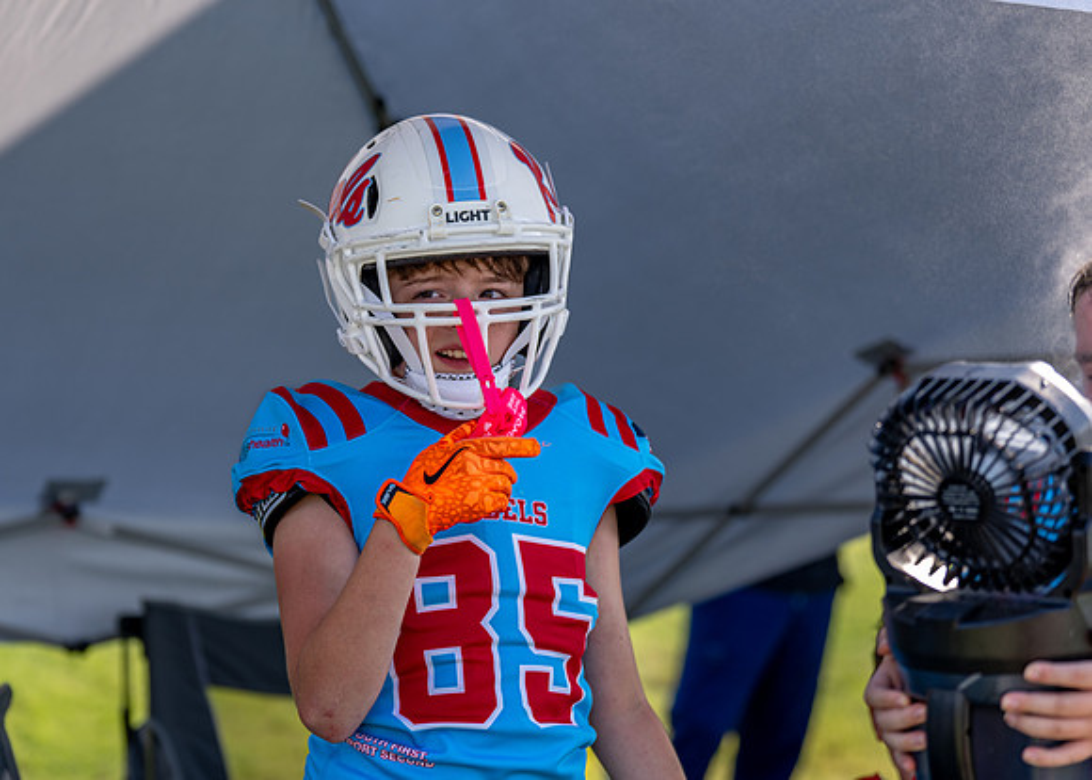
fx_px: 3649
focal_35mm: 118
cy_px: 432
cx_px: 506
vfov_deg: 12.2
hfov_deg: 17.0
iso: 125
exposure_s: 1/800
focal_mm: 90
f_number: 2.8
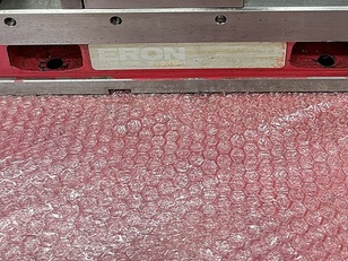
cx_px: 211
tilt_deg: -37.9
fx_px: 543
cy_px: 0
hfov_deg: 35.4
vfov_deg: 25.7
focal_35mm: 54
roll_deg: -0.1
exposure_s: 1/60
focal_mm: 5.1
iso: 200
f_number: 1.6
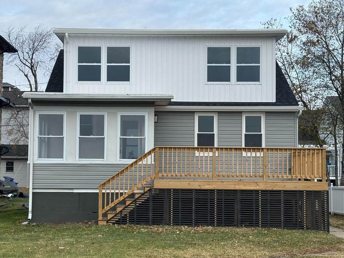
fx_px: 606
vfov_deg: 24.0
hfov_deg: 31.6
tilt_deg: +2.0
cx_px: 144
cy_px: 144
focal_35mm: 61
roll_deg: -1.3
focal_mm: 6.76
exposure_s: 1/1133
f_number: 1.78
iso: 64
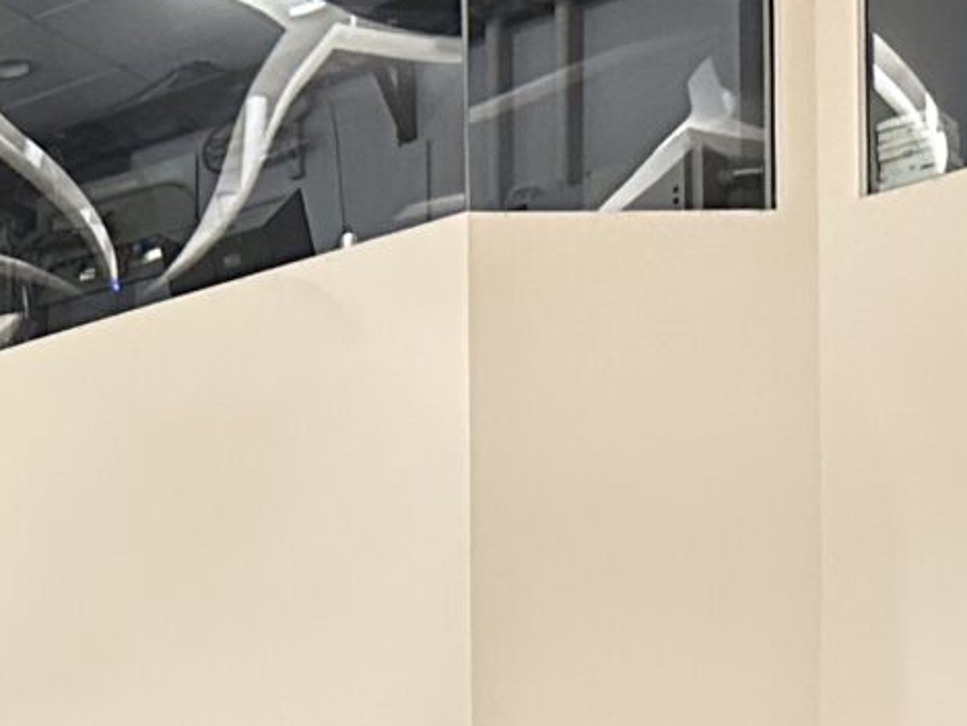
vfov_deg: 10.1
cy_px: 1623
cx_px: -664
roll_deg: +0.4
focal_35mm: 131
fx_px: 3660
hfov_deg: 13.7
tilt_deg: +0.0
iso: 500
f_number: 1.78
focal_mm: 6.86
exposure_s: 1/60
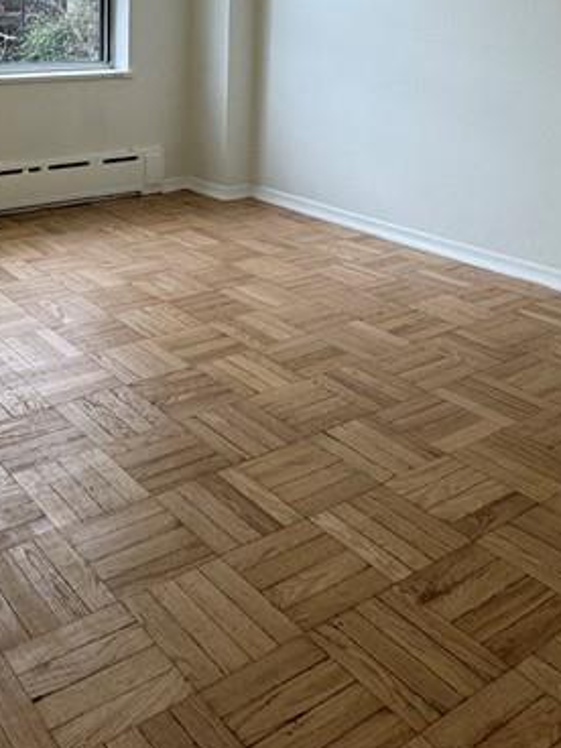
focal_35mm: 39
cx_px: 116
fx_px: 843
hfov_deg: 35.7
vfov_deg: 43.8
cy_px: 77
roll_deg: -0.3
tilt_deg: -4.6
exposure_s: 1/120
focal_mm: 2.22
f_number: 2.2
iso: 125
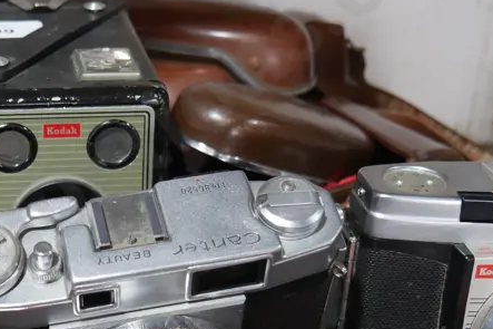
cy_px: 202
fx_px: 1054
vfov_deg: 17.7
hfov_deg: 25.7
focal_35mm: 77
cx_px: 73
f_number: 3.6
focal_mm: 16
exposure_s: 1/60
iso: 640
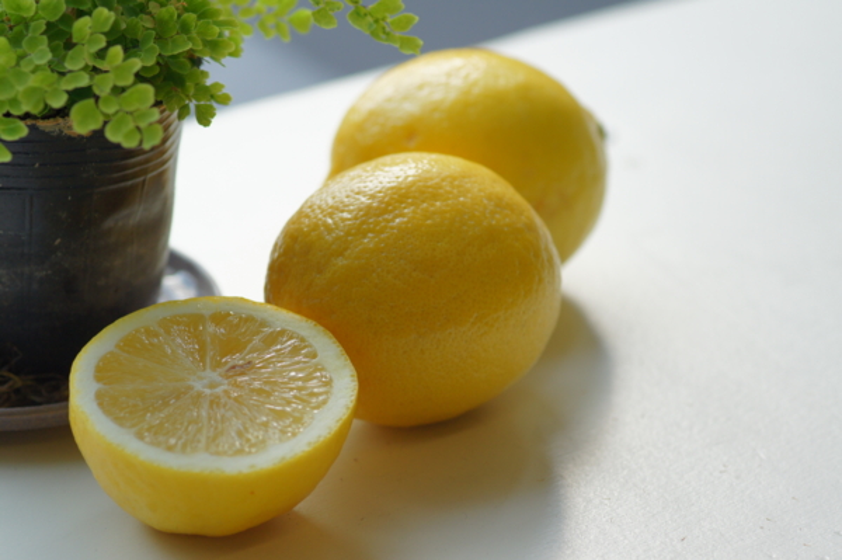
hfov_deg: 13.7
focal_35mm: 150
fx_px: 3505
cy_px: 280
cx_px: 421
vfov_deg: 9.1
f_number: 4.5
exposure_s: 1/320
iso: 200
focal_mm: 100
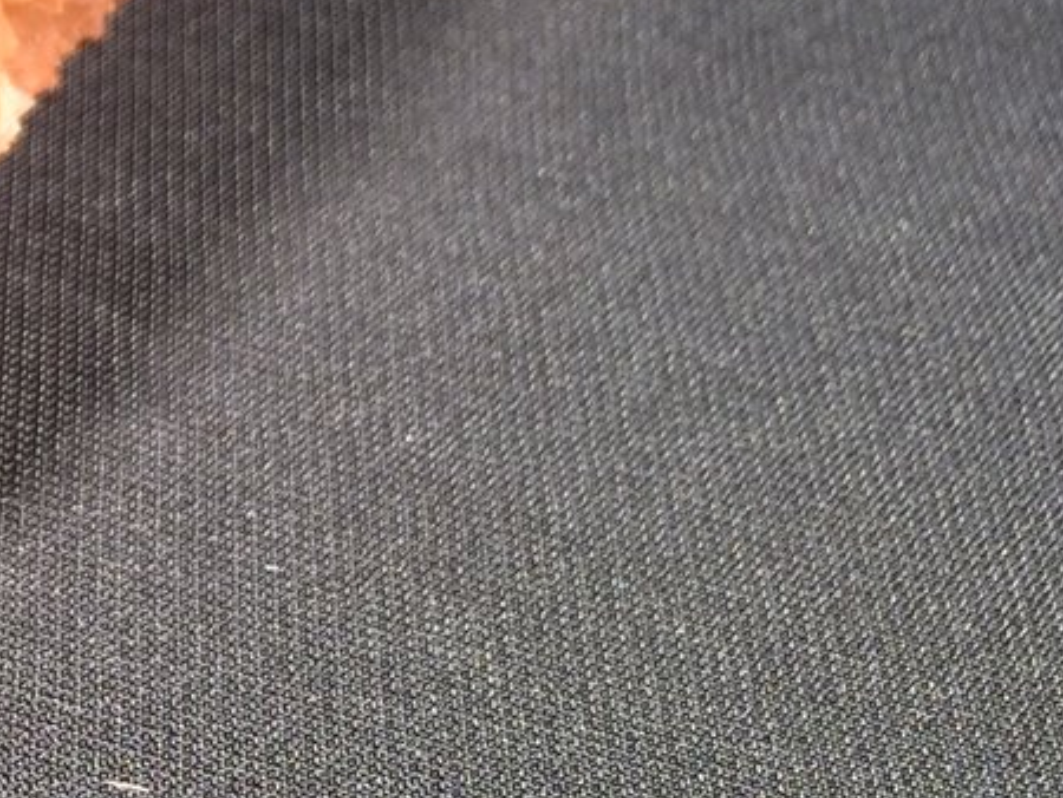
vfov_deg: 13.9
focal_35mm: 103
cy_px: -196
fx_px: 3165
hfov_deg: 16.6
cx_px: -709
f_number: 2.2
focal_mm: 4.15
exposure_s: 1/40
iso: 32
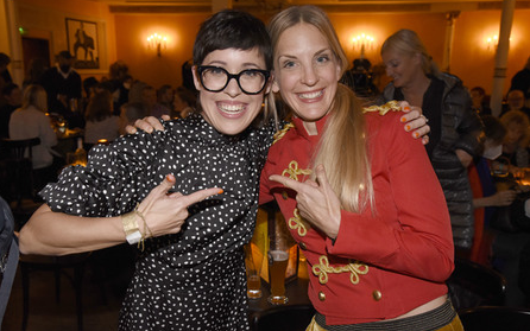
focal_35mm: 35
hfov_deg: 55.3
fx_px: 506
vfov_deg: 36.3
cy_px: 171
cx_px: 263
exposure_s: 1/80
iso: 2500
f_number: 6.3
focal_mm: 34
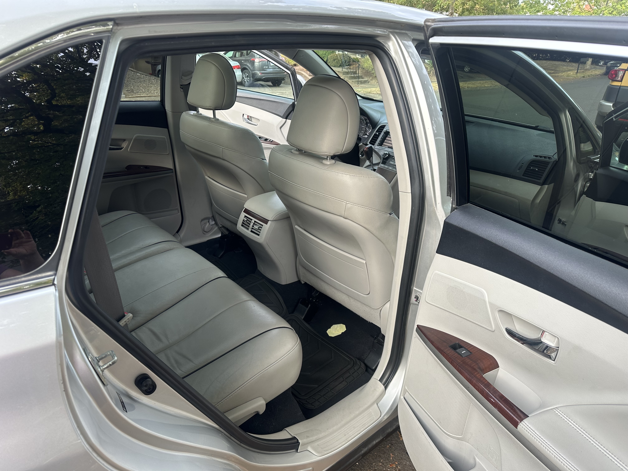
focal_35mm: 24
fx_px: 435
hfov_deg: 71.6
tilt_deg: -21.8
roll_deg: +0.9
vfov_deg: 56.8
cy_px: 236
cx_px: 314
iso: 64
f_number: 1.78
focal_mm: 6.86
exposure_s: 1/121
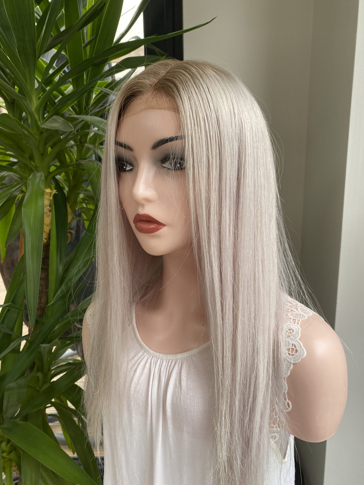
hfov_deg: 53.1
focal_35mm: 26
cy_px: 242
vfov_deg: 67.3
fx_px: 365
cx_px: 182
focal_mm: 4.25
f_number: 1.8
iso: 100
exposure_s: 1/122
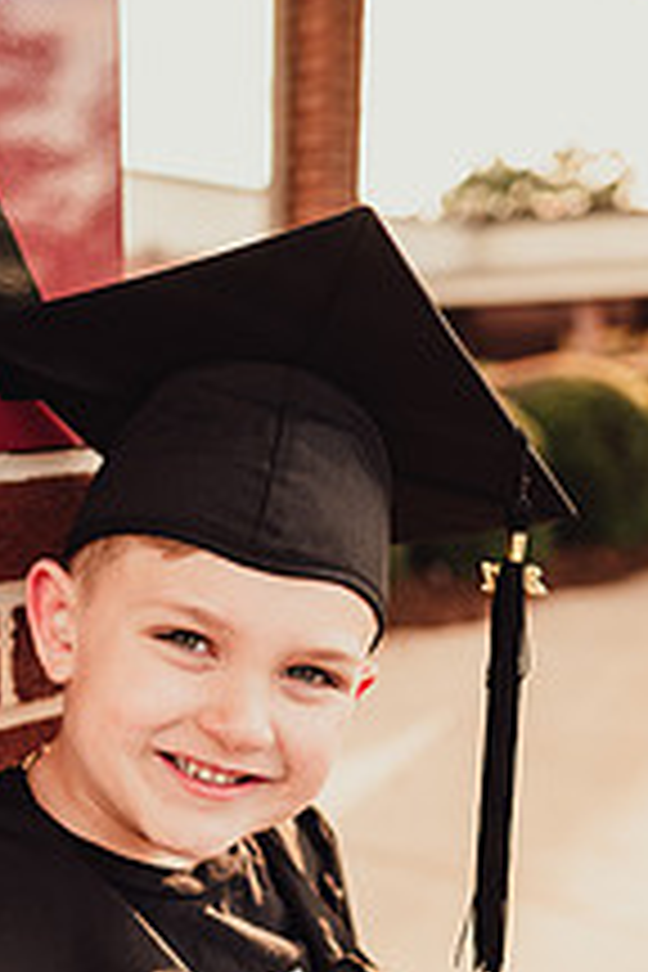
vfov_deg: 38.6
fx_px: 1350
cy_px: 729
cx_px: 117
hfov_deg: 26.4
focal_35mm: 50
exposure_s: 1/400
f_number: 2.2
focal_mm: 24
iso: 160
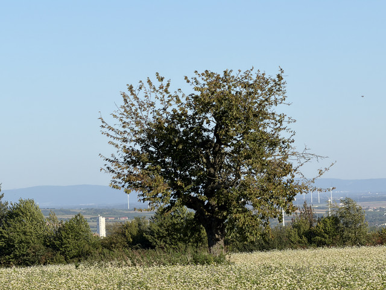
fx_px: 2230
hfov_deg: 9.9
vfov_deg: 7.4
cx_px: 193
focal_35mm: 200
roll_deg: +2.7
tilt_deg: +0.6
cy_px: 145
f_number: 2.8
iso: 25
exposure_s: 1/631
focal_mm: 16.89
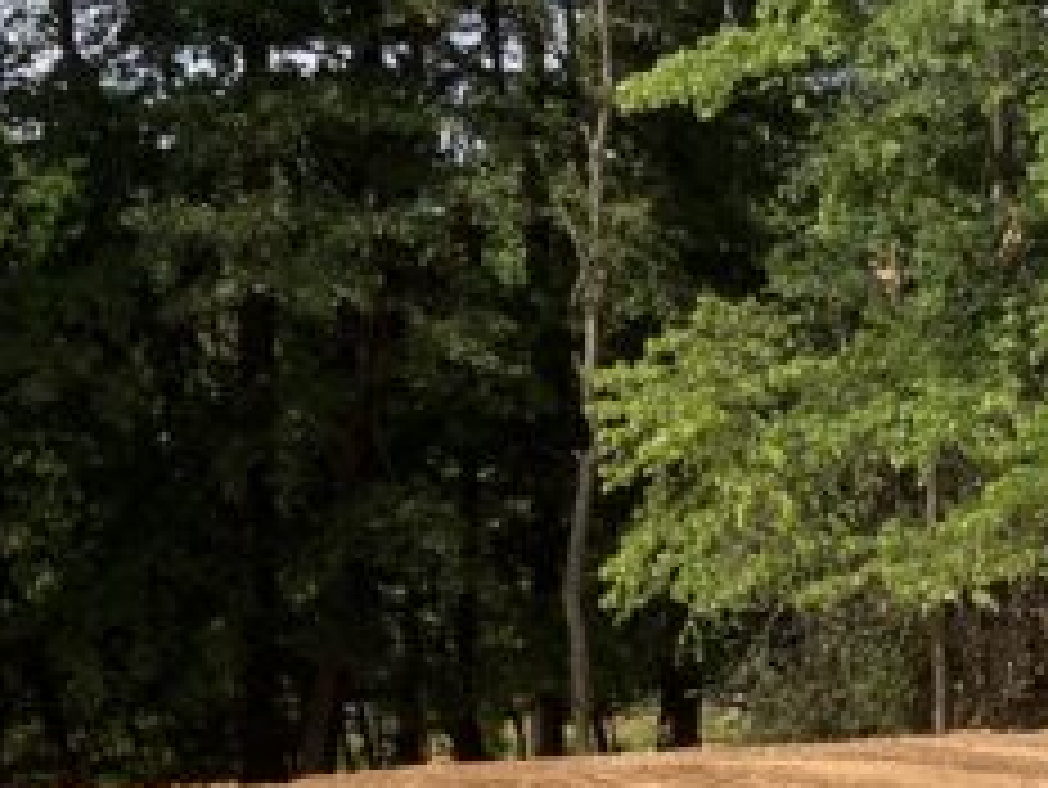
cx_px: 1111
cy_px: 914
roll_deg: -1.7
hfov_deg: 15.6
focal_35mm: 123
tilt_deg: -9.0
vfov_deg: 11.8
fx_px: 3726
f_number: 1.8
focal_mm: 3.99
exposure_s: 1/1946
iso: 32
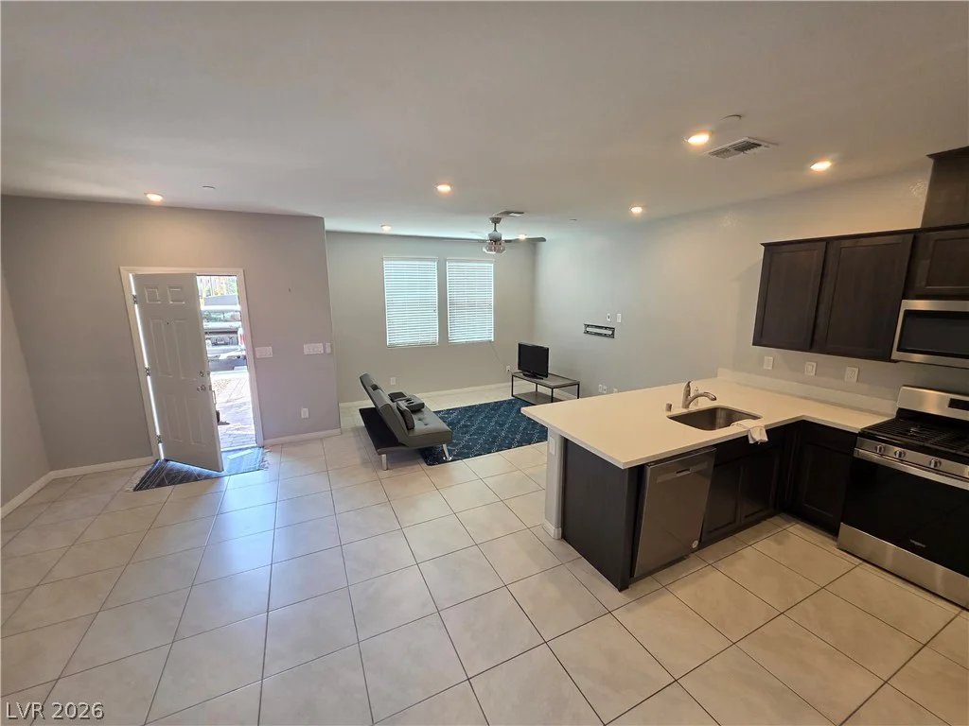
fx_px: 364
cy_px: 363
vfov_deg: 89.9
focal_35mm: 13
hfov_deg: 106.2
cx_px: 484
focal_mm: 2.2
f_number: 1.9
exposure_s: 1/120
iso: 200
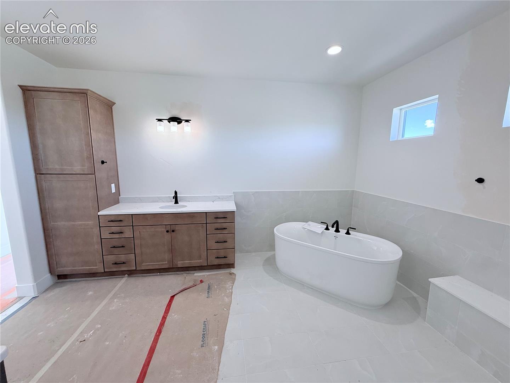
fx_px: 206
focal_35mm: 14
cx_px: 255
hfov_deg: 102.1
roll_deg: -0.8
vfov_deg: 85.7
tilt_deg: -8.9
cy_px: 192
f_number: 2.2
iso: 125
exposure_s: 1/120
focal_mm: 2.22
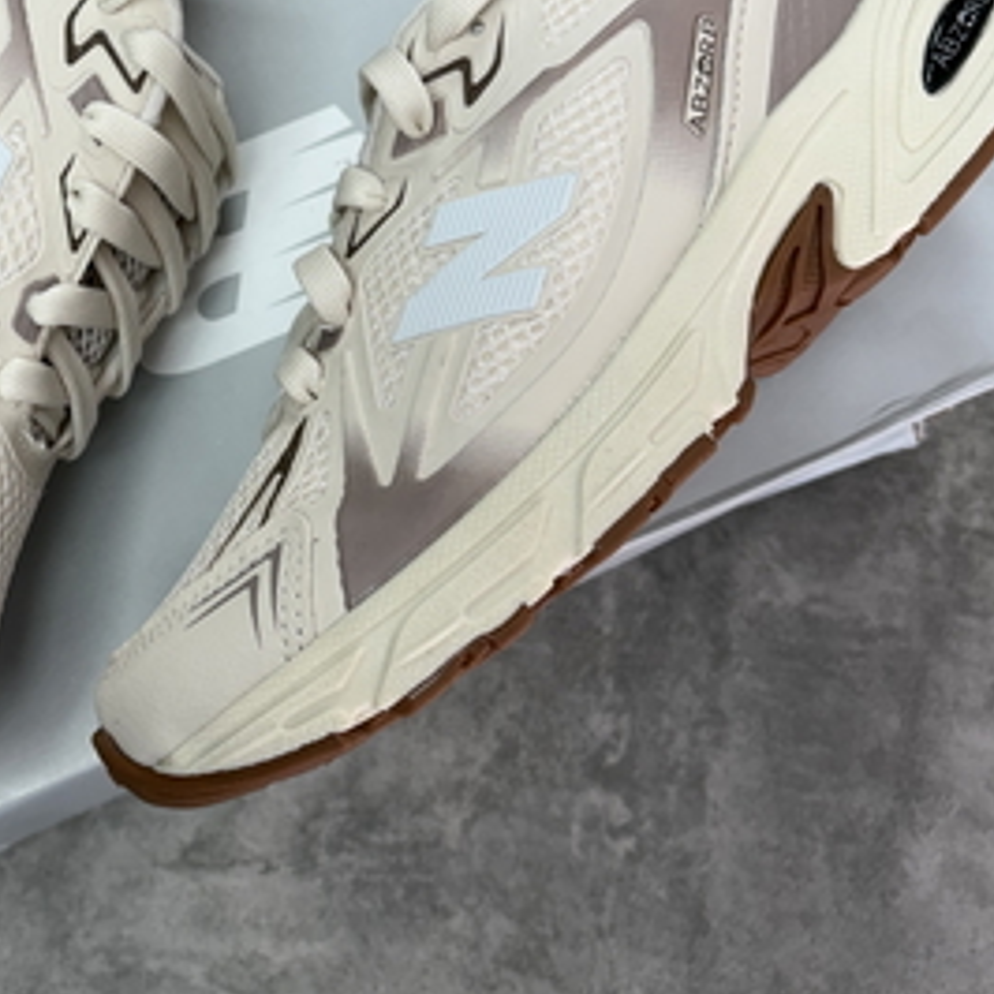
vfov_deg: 36.5
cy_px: 361
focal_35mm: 46
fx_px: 1494
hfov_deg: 36.1
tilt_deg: -73.4
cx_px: 265
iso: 32
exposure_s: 1/100
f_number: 1.6
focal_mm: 5.96
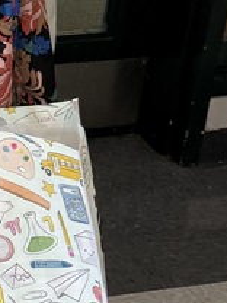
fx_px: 1032
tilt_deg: -21.1
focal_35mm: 118
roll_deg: -0.6
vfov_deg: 16.2
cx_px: -287
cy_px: -23
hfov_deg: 10.9
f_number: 1.78
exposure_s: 1/120
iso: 200
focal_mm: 6.76
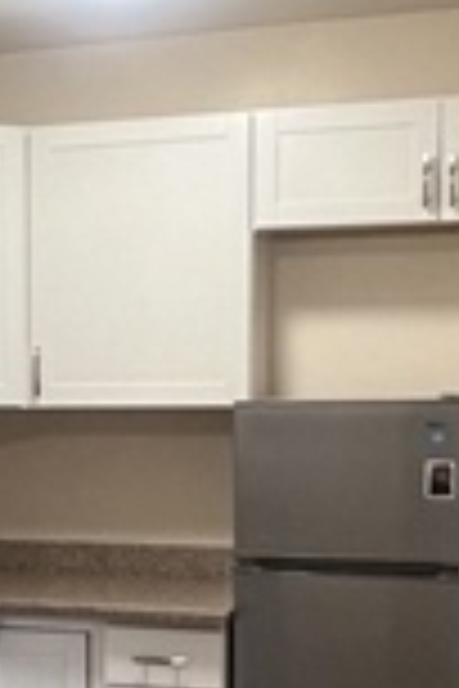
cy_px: 490
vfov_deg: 29.3
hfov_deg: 19.4
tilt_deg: -3.8
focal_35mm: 68
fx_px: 1300
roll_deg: -0.2
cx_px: -18
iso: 125
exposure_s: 1/60
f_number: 1.8
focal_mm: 1.57
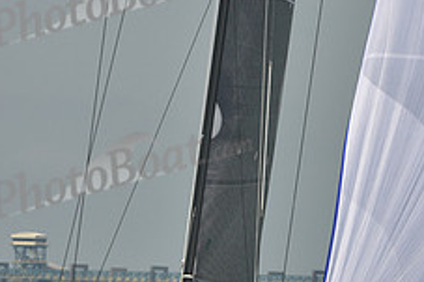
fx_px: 12040
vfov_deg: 1.3
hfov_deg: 2.0
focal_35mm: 1023
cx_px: 351
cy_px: 242
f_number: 13
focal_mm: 400
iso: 400
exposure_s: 1/800
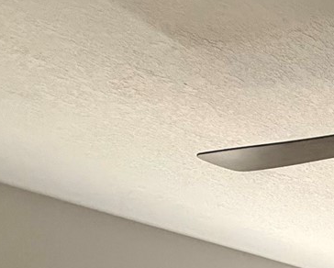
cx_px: 648
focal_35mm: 60
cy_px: 487
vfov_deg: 19.1
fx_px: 594
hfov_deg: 19.6
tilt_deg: -3.0
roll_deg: +1.6
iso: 250
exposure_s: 1/99
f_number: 2.2
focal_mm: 2.22
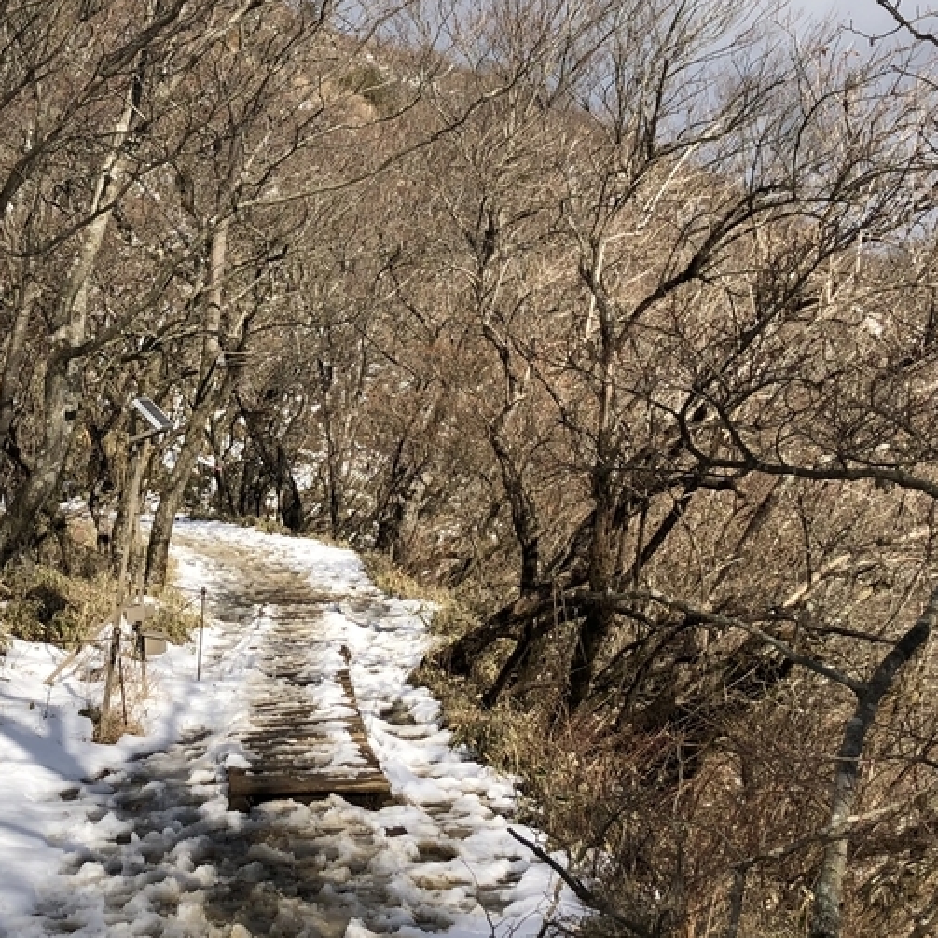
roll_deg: +3.5
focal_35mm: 59
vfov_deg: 29.1
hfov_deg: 28.3
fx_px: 1809
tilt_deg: -2.9
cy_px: 461
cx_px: 147
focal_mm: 3.99
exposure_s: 1/2114
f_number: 1.8
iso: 20
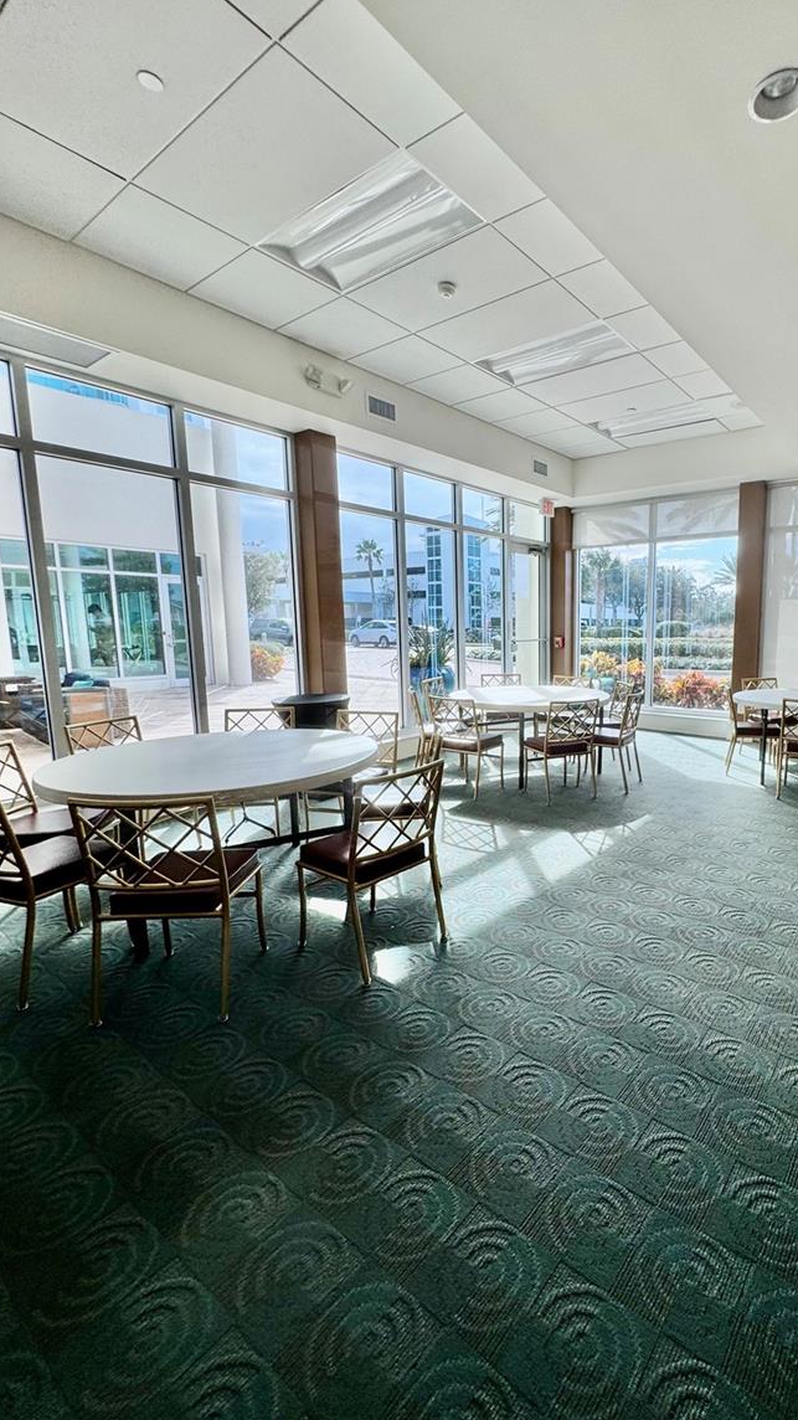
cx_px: 540
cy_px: 708
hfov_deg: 65.1
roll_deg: +0.1
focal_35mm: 16
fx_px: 602
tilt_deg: -10.2
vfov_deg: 99.4
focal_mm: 2.22
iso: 40
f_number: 2.2
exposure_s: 1/223
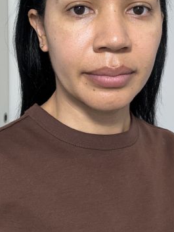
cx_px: 115
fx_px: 342
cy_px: 61
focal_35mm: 51
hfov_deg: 28.4
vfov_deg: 36.7
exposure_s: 1/119
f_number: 1.9
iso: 80
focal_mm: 2.69
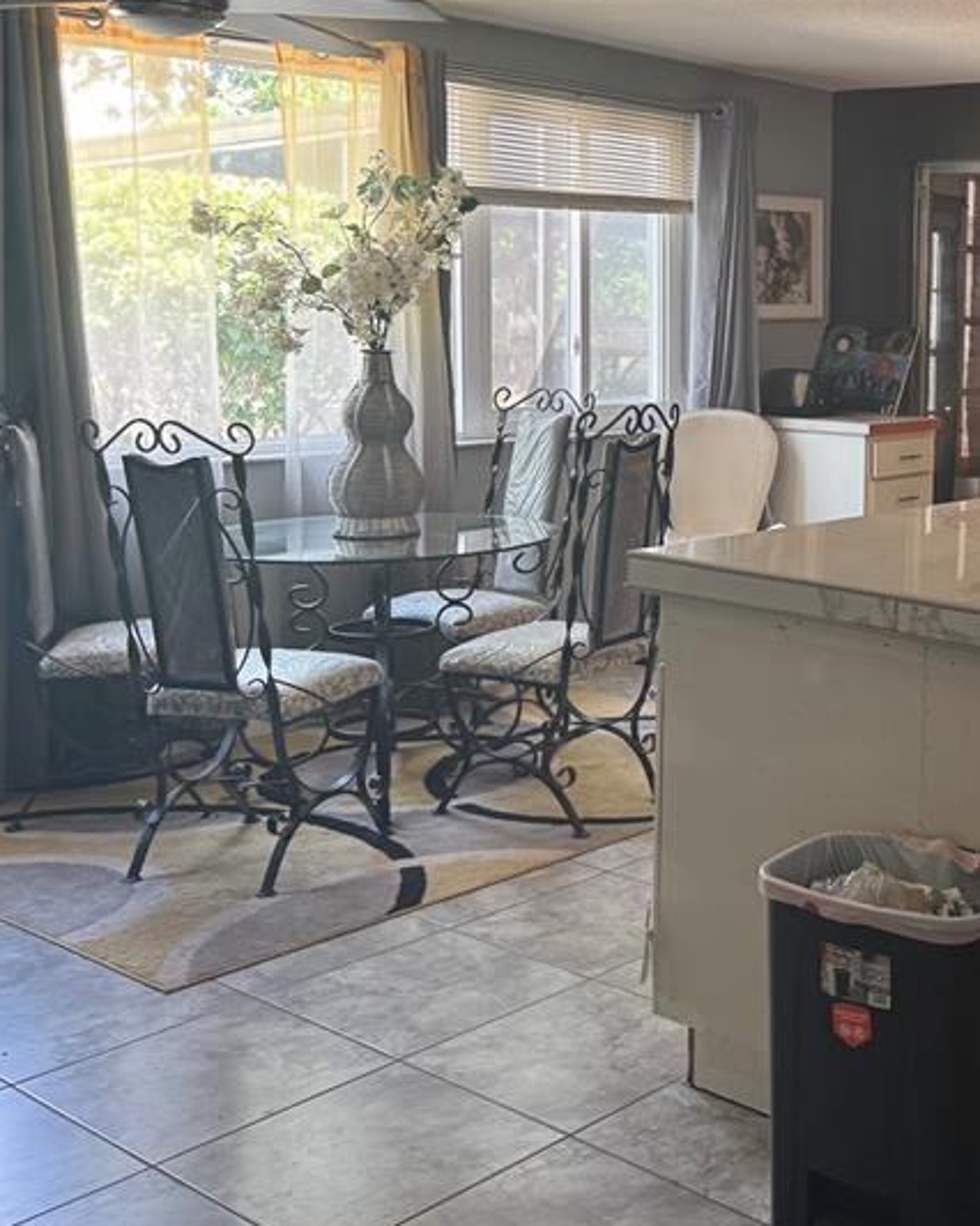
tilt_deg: -5.0
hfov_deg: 30.5
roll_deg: -1.8
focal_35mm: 45
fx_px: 1632
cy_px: 444
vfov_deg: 40.8
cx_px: 1028
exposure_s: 1/60
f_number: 1.78
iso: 160
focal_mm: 6.76
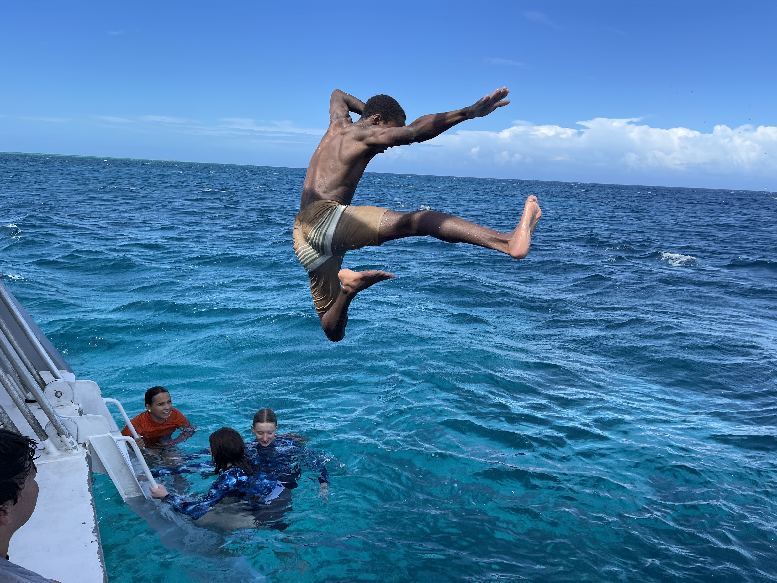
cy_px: 292
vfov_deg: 53.1
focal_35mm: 26
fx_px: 584
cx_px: 388
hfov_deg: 67.3
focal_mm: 5.1
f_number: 1.6
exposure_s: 1/2012
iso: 32
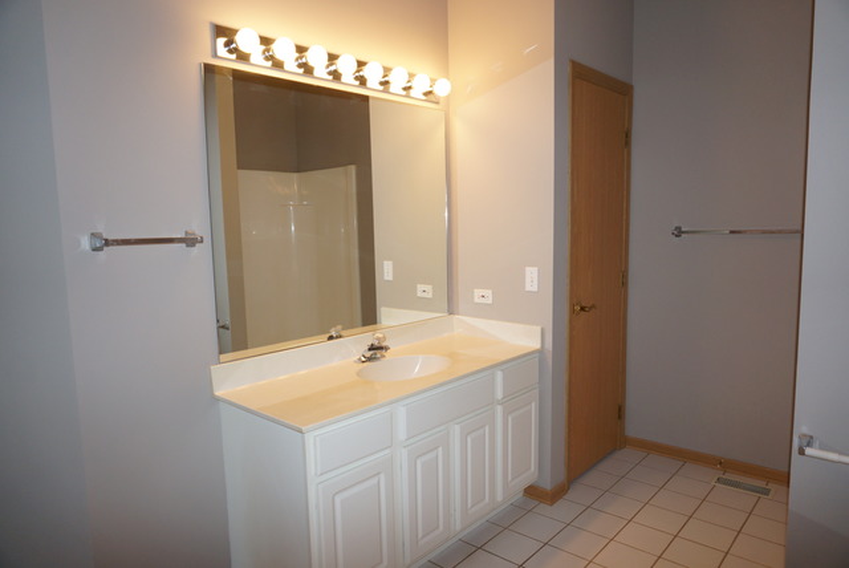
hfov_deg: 73.7
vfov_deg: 53.2
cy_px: 284
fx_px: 567
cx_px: 424
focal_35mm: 24
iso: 400
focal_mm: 16
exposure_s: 1/60
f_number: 4
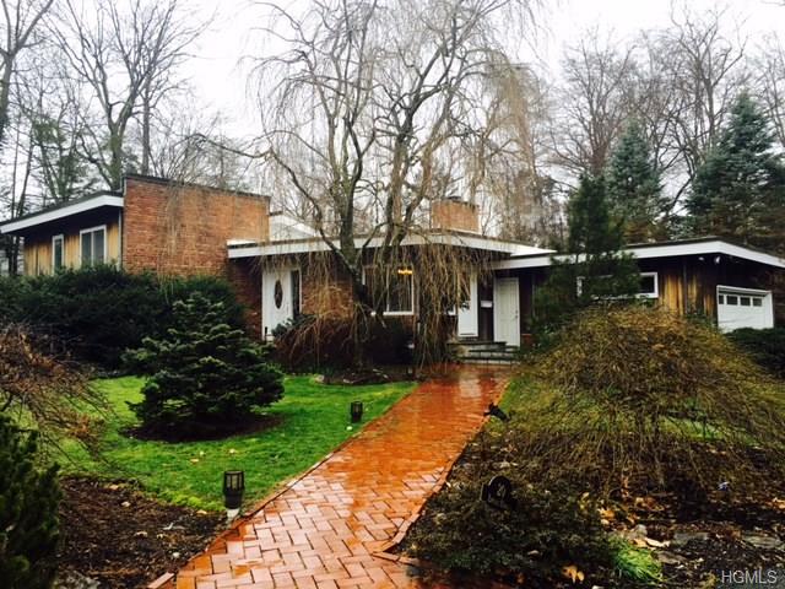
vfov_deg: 48.2
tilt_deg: +3.7
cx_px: 392
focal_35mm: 29
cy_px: 294
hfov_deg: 61.7
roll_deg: +0.5
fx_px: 658
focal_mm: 4.15
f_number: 2.2
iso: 25
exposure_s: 1/120
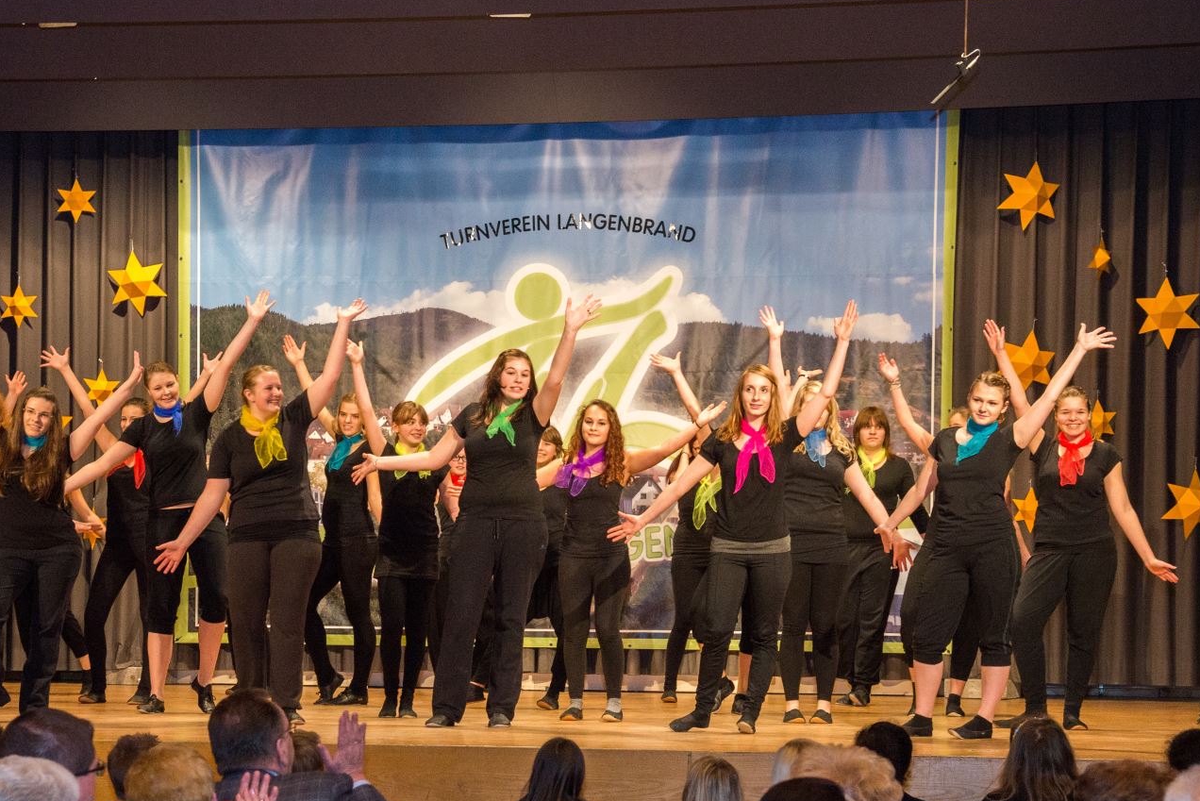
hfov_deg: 24.4
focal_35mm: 83
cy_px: 567
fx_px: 2767
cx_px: 451
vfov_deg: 16.4
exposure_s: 1/125
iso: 2000
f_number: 5
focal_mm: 55
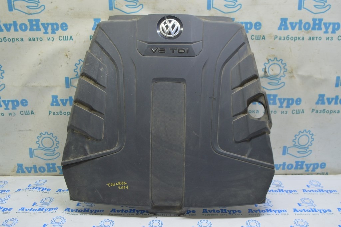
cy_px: 114
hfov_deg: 55.1
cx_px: 170
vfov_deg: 38.3
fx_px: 327
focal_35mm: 34
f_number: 5.6
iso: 400
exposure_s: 1/20
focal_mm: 23
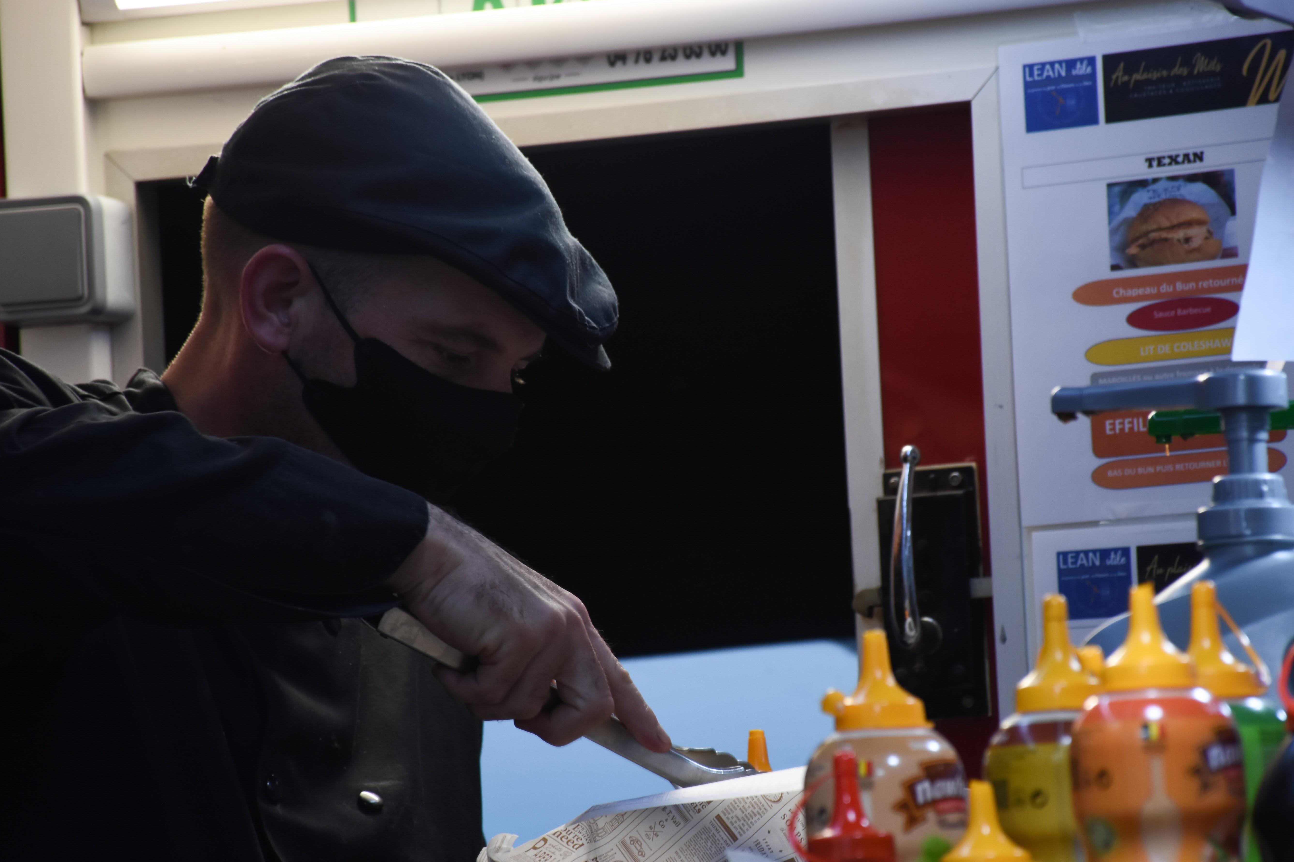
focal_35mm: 235
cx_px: 690
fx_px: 8446
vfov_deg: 5.8
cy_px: 439
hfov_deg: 8.8
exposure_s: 1/100
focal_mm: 140
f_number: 5.6
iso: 640
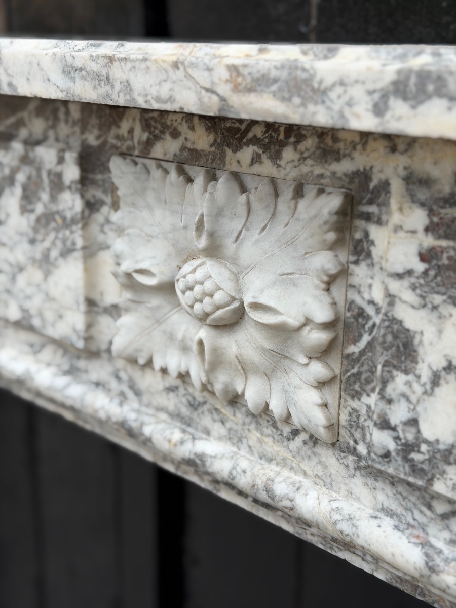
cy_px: 304
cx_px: 228
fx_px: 843
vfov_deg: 39.7
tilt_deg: -17.9
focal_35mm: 48
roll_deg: -1.4
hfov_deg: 30.3
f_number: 1.78
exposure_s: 1/939
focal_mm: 6.76
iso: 64
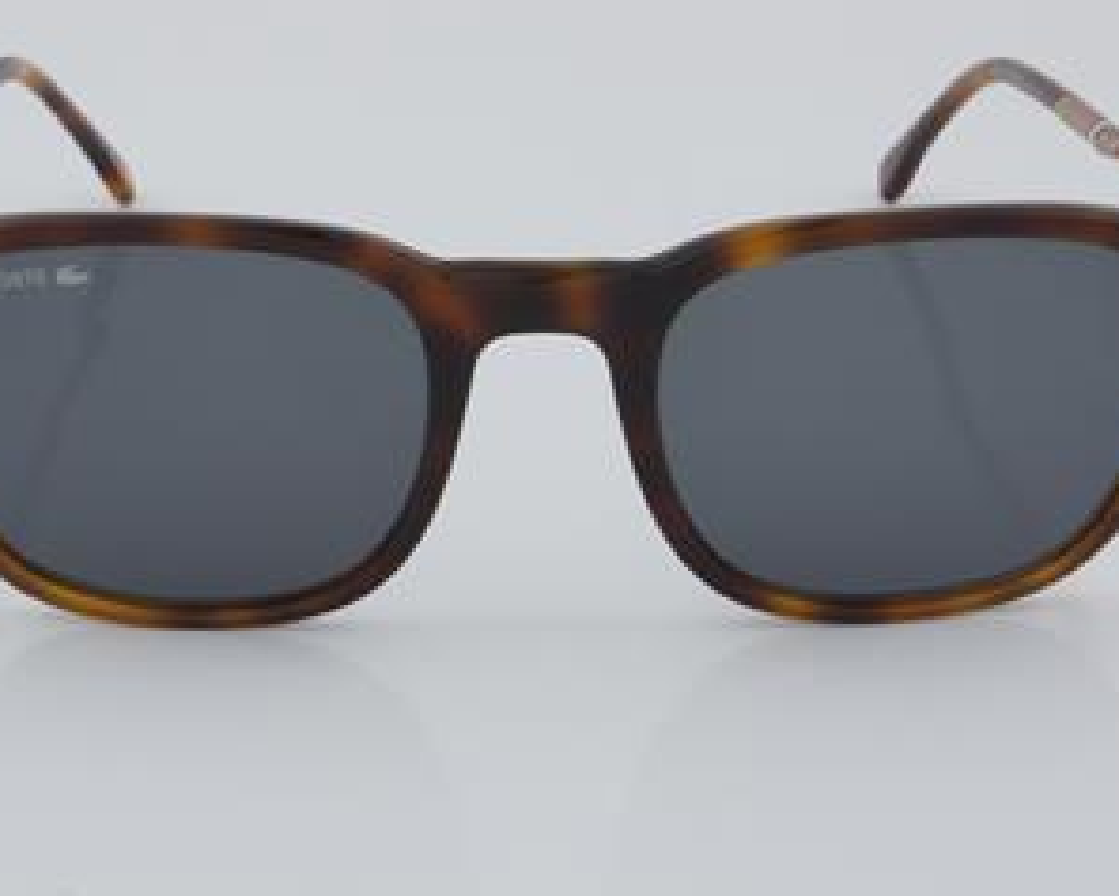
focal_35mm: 105
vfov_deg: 14.7
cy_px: 408
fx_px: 3466
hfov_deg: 18.3
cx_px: 541
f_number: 32
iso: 100
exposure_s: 1/4
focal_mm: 55
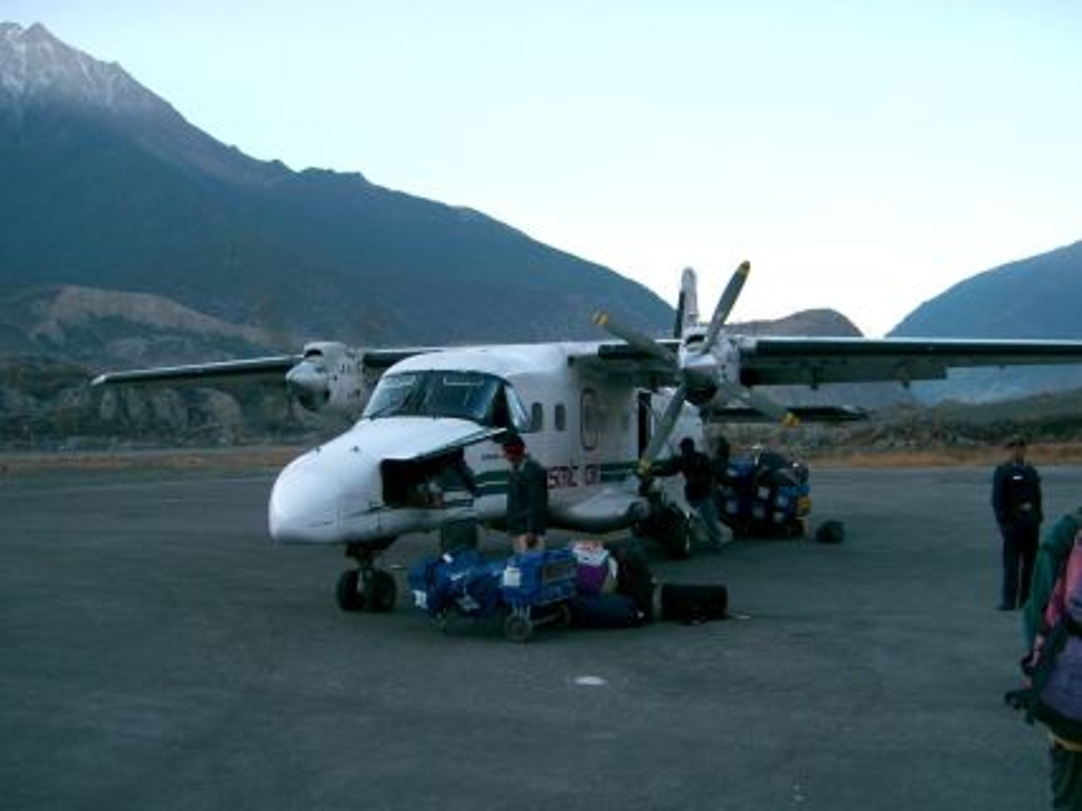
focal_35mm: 39
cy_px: 406
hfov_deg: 47.9
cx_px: 541
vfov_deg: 36.8
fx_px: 1219
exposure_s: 1/320
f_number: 2.8
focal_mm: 8
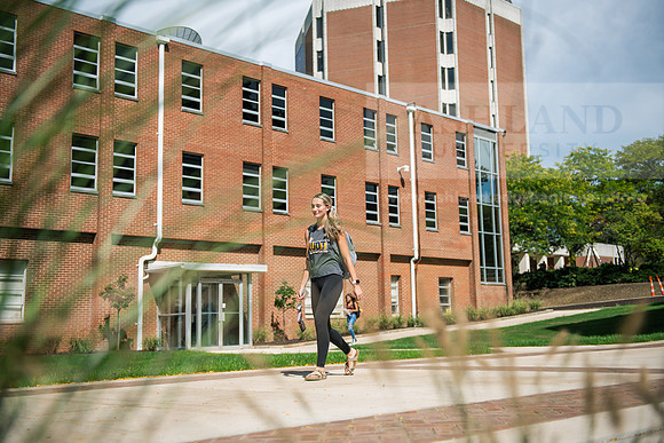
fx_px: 701
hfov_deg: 50.7
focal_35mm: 38
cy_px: 222
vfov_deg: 35.1
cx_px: 332
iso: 64
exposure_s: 1/1000
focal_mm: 38
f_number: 3.2
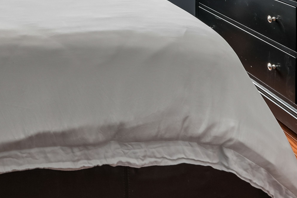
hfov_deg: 35.1
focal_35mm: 49
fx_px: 404
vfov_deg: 21.4
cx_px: -23
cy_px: -125
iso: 125
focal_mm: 14
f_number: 8
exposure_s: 1/20
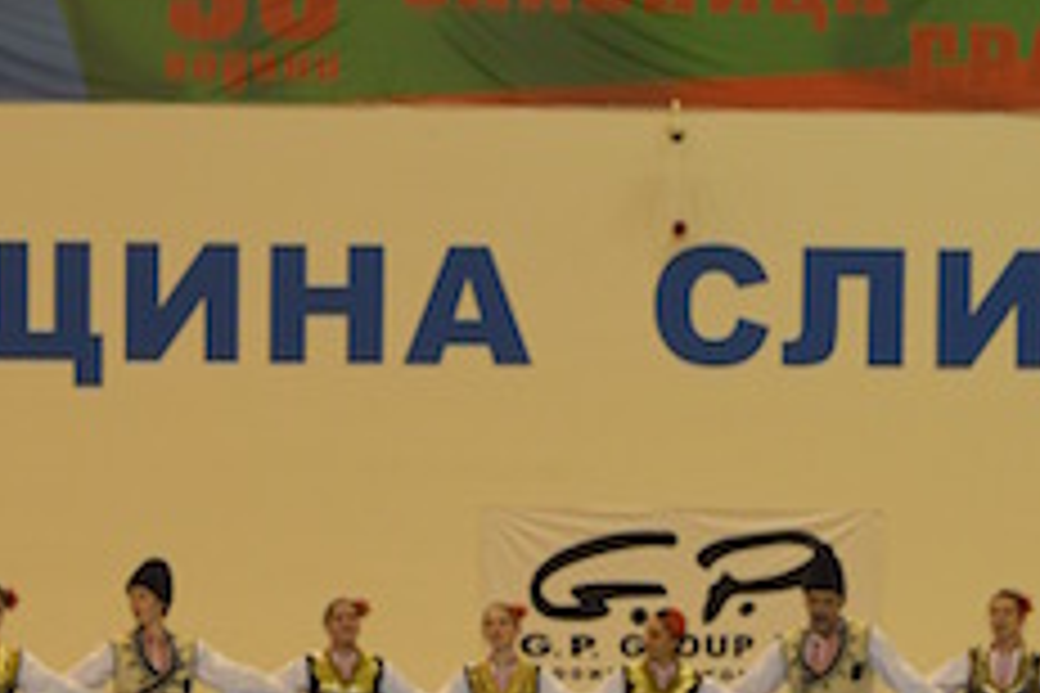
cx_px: 599
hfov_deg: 18.7
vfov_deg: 12.3
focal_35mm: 109
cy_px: 835
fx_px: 3149
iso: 400
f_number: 5
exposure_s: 1/100
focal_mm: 24
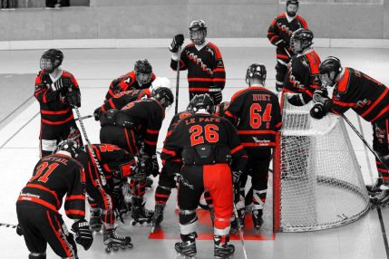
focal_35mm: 84
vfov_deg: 16.3
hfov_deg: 24.2
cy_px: 140
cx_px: 209
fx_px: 908
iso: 640
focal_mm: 75
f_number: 4
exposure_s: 1/80
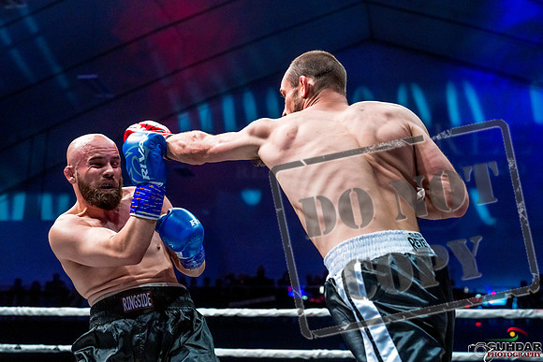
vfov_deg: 24.2
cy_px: 181
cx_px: 272
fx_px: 845
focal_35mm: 56
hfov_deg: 35.6
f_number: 4
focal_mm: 56
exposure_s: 1/1000
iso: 4000
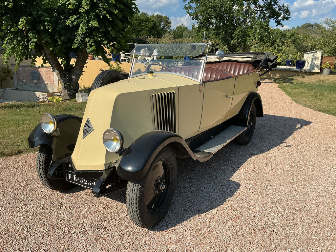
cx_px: 168
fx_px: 281
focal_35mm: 29
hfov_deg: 61.7
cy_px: 126
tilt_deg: -13.4
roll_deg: -3.1
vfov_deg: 48.2
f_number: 1.8
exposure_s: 1/2427
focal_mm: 3
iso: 25
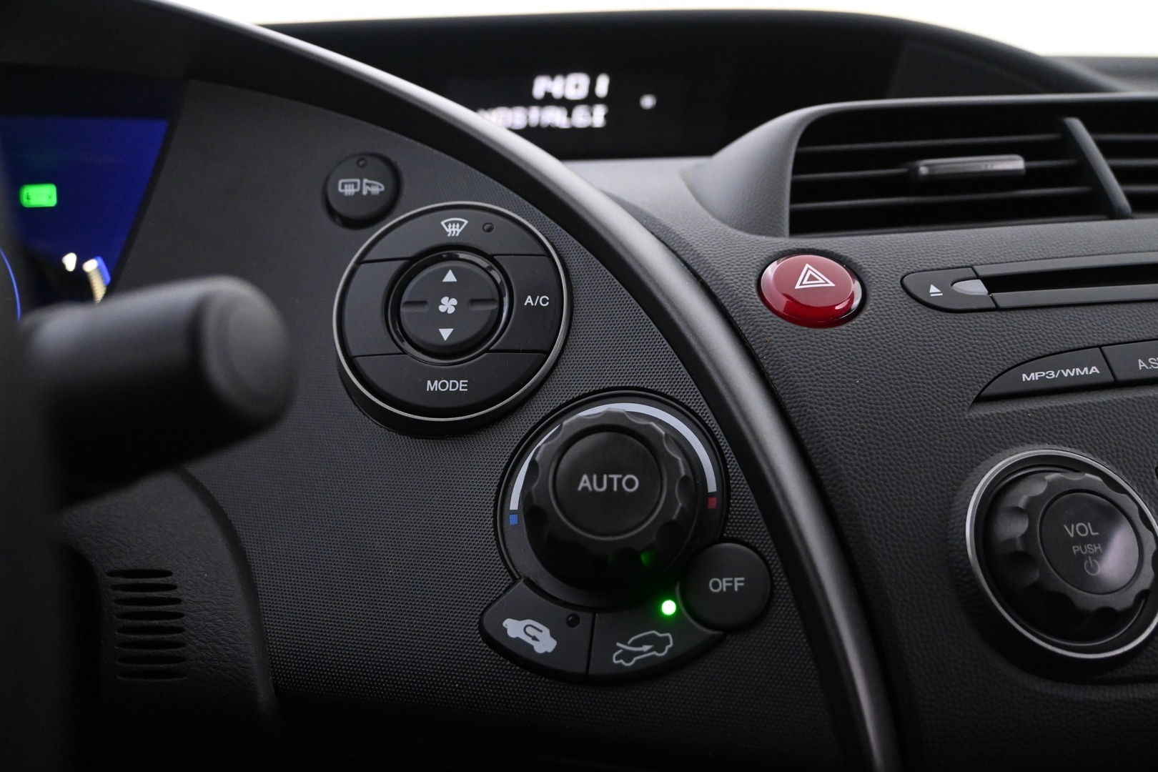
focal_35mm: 32
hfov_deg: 59.5
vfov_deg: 41.7
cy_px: 386
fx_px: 1013
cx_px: 579
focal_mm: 21
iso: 3200
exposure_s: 1/40
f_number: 4
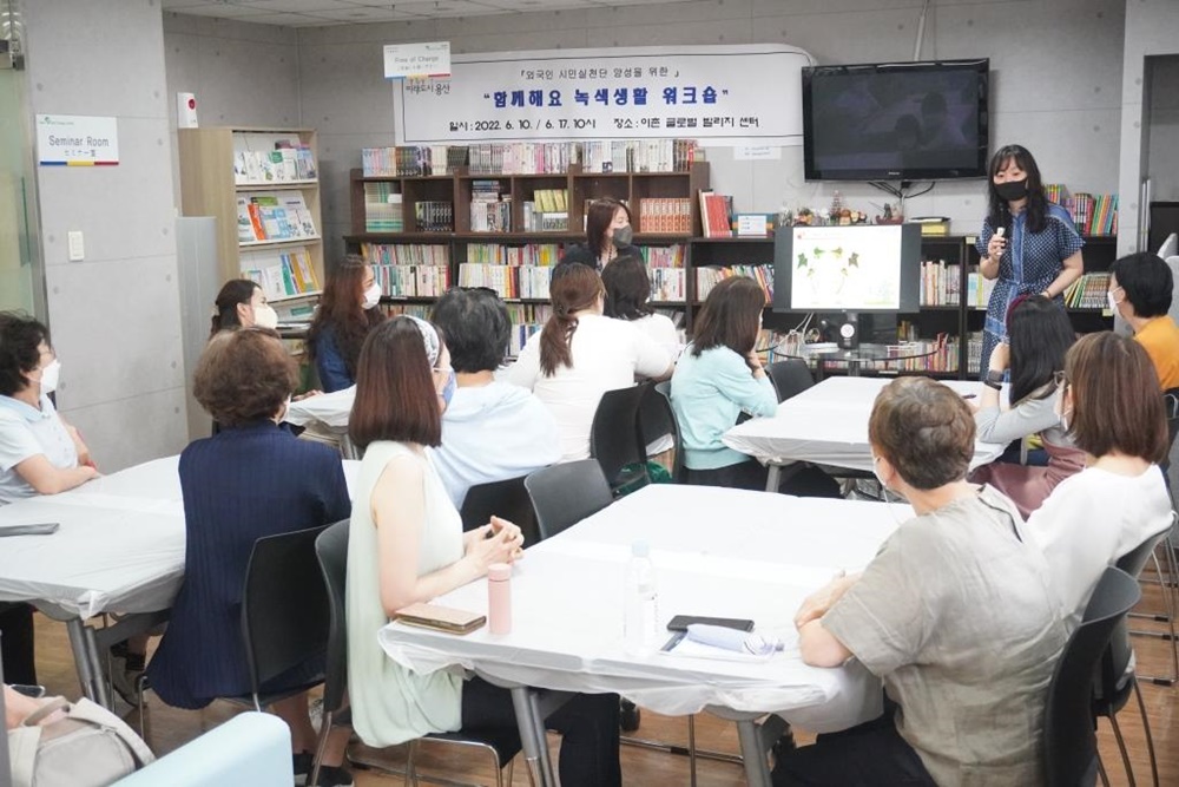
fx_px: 1425
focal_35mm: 44
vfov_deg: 30.9
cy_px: 394
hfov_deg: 45.0
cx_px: 590
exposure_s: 1/250
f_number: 4.5
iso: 6400
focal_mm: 29
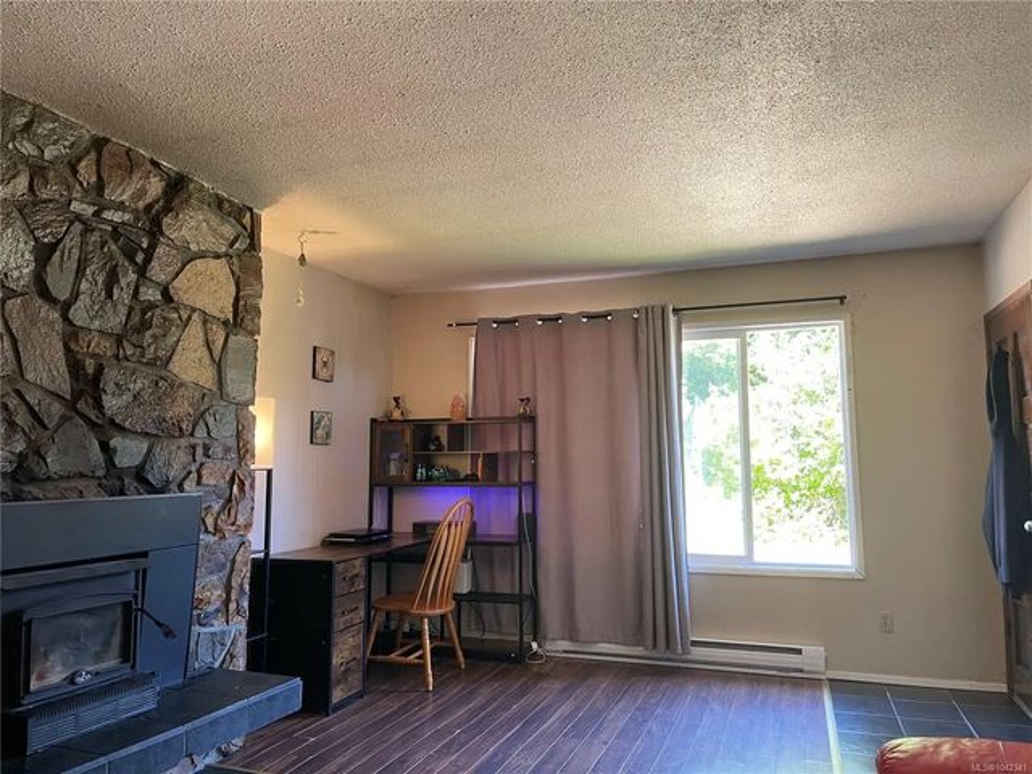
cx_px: 516
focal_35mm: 26
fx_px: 775
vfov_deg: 53.1
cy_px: 387
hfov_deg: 67.3
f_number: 1.6
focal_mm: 4.2
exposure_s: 1/60
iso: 100
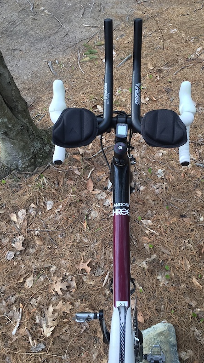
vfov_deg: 61.0
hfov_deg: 36.6
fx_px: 308
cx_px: 119
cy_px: 182
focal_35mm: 32
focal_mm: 4.15
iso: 40
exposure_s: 1/120
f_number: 2.2
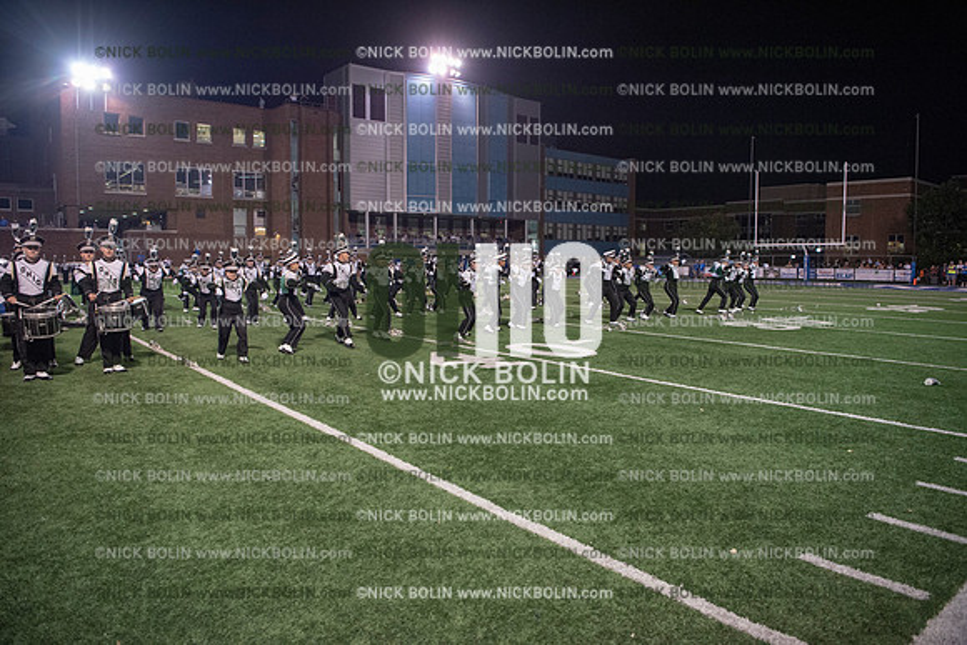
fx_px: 645
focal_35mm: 24
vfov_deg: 53.2
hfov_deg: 73.7
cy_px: 322
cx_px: 484
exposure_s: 1/500
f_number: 3.2
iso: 3200
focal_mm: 24
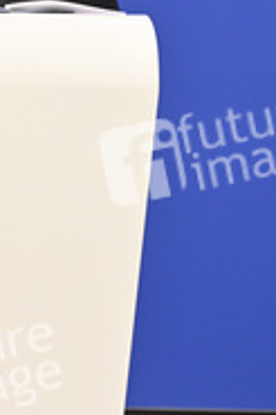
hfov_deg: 7.7
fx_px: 2039
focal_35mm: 177
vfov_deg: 11.5
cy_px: 40
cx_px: 11
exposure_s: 1/320
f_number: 2.8
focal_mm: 82
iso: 2000
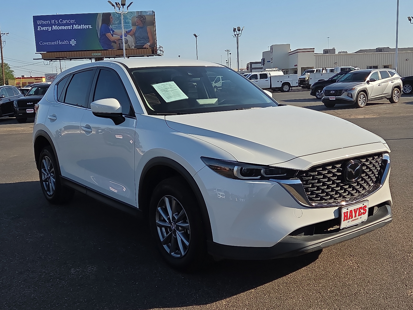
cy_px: 155
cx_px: 206
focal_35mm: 39
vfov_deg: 36.8
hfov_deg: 47.9
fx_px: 465
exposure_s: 1/1429
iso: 25
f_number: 1.8
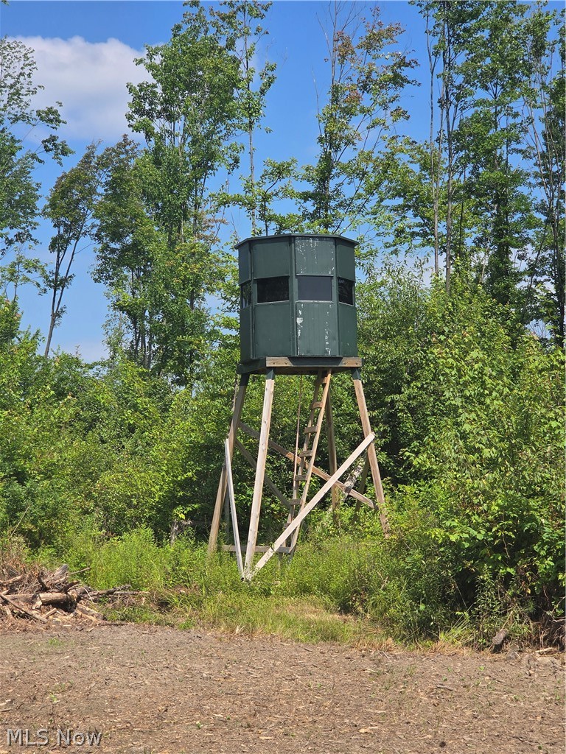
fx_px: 1504
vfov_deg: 28.2
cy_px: 377
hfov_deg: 21.3
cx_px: 283
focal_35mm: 69
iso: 25
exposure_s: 1/1157
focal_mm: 7
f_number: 2.4
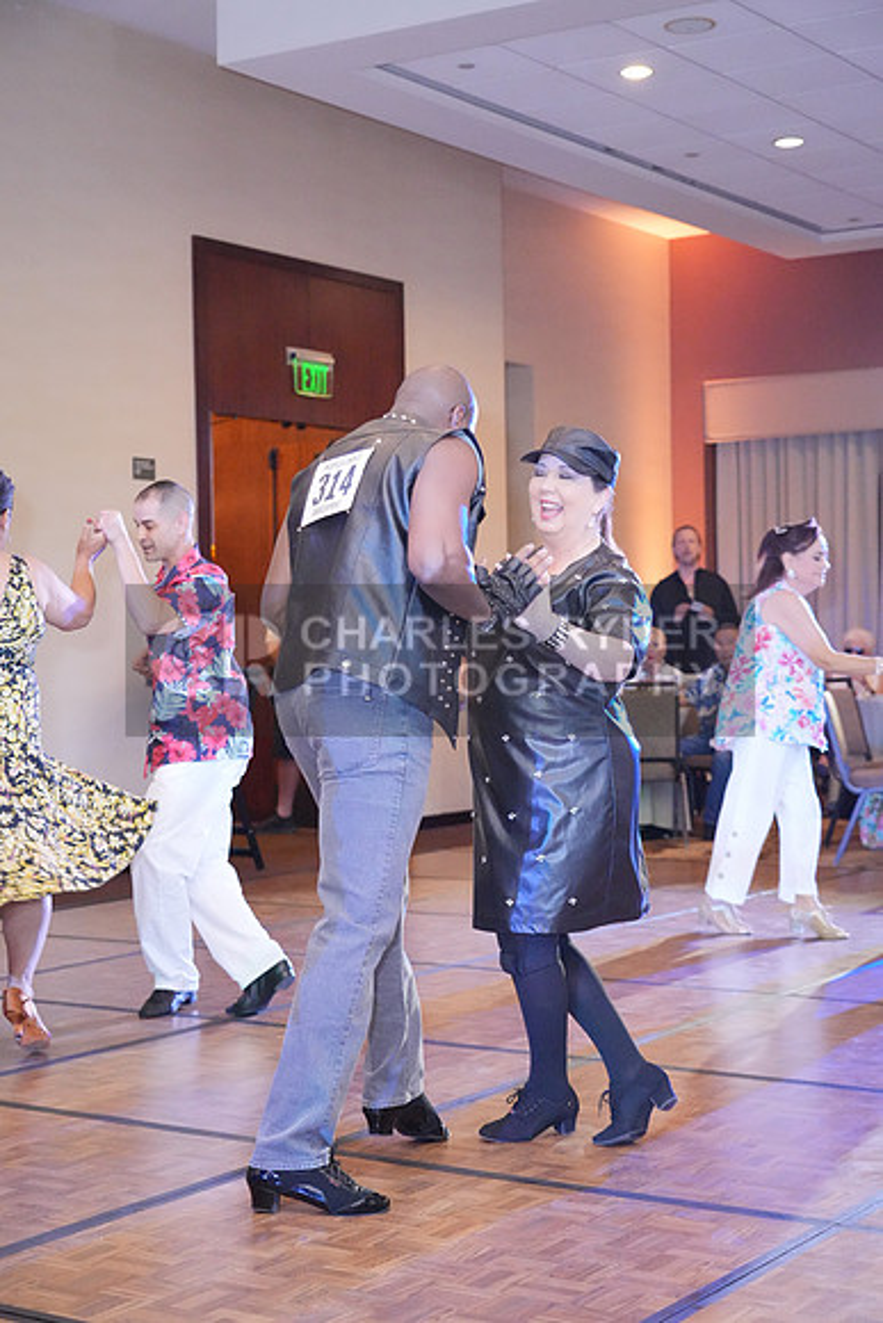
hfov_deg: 23.8
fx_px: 2096
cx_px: 442
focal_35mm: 57
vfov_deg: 35.0
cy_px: 662
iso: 12800
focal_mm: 57
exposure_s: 1/400
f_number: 4
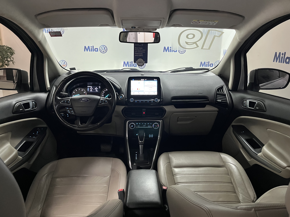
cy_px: 108
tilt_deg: -17.0
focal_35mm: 26
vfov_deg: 53.1
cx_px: 145
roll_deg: -0.5
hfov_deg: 67.3
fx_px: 218
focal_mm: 5.1
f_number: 1.6
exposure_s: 1/60
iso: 500
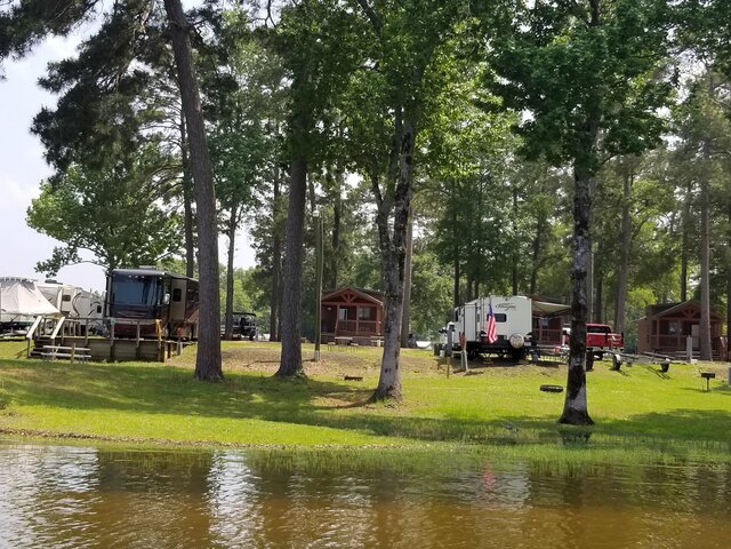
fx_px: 549
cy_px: 274
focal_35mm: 26
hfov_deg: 67.3
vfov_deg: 53.1
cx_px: 366
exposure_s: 1/1600
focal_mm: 4.25
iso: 50
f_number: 1.7
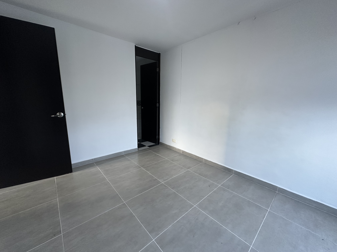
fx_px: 136
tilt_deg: -10.4
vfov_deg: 85.7
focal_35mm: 14
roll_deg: -0.5
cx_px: 168
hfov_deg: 102.1
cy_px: 126
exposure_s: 1/60
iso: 250
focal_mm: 2.22
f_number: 2.2
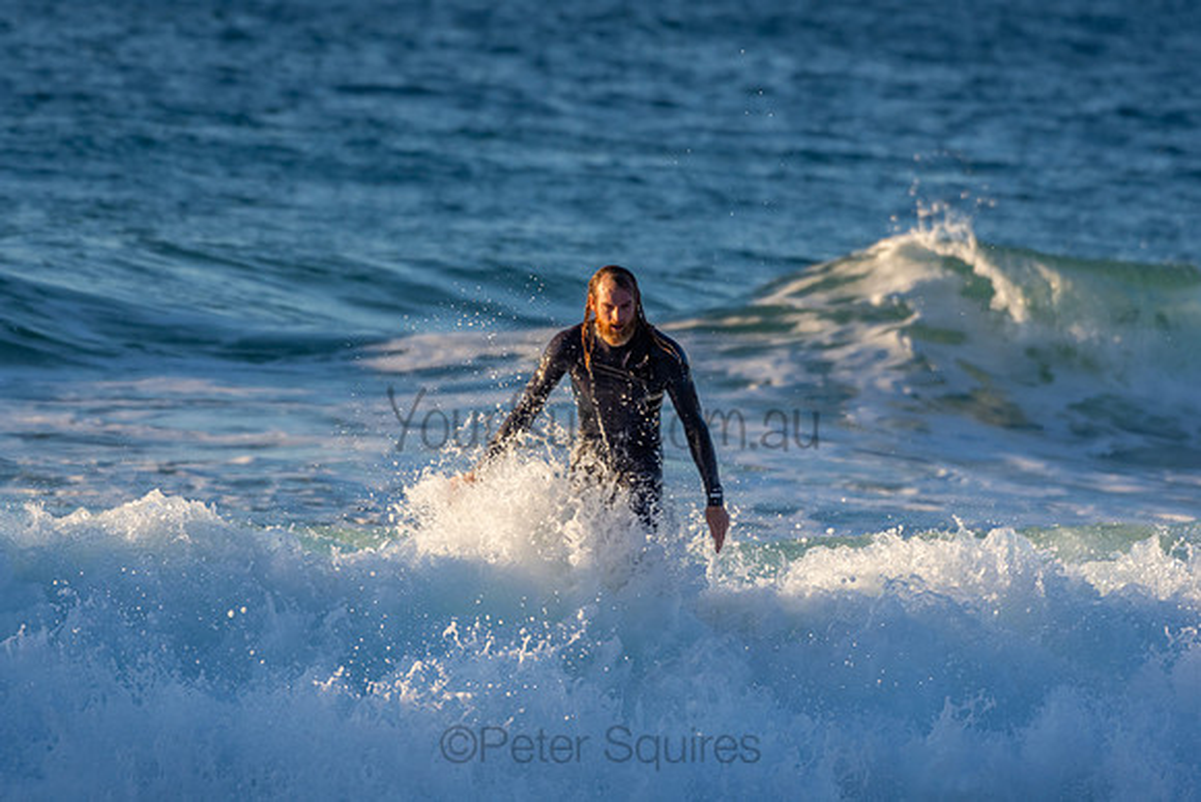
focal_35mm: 525
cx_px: 600
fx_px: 17518
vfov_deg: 2.6
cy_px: 401
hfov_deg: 3.9
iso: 500
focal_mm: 350
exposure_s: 1/1250
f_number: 5.6
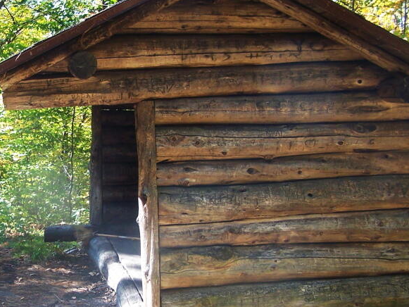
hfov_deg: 28.2
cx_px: 65
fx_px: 792
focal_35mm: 67
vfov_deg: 21.9
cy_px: 185
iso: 80
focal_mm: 6.3
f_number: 2.8
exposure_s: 1/160
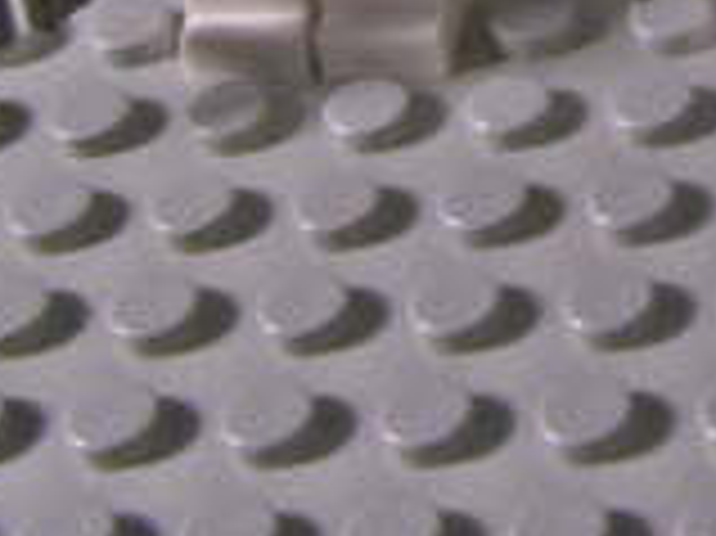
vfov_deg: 9.3
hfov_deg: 11.8
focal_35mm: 153
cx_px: 1337
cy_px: -419
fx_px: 3162
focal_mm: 6.3
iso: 80
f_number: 8
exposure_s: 1/8
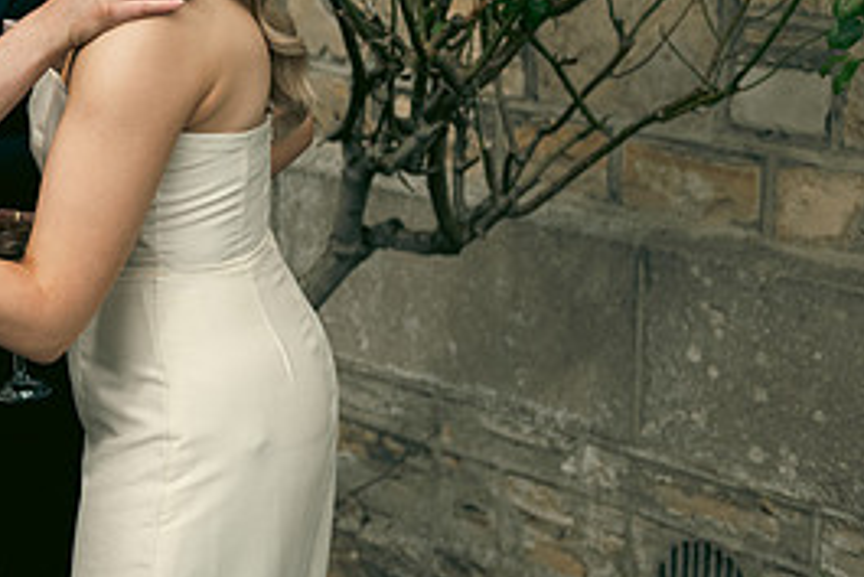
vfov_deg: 12.9
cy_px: -31
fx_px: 2521
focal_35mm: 105
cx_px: 20
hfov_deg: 19.0
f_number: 3.5
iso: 125
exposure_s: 1/2000
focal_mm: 48
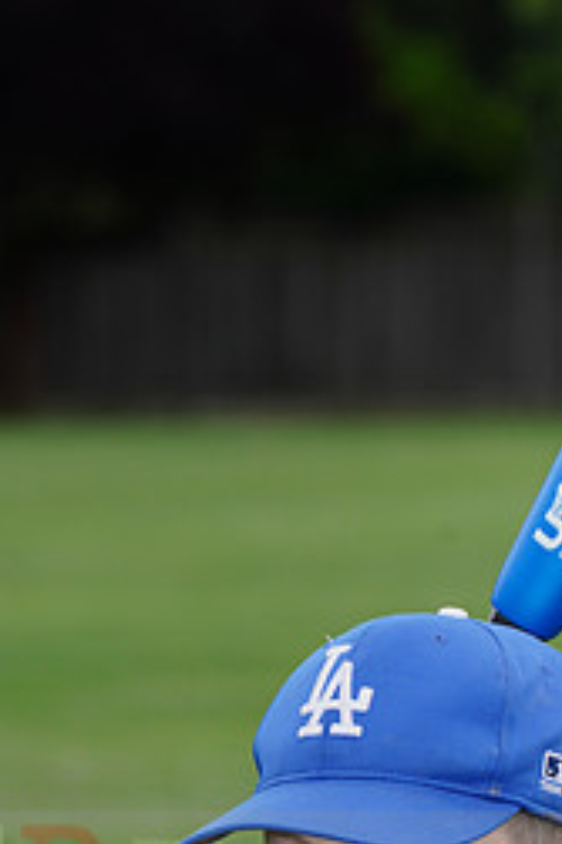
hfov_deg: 3.0
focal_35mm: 463
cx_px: 375
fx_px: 10856
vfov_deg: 4.4
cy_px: 857
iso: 200
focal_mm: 200
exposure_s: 1/200
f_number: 9
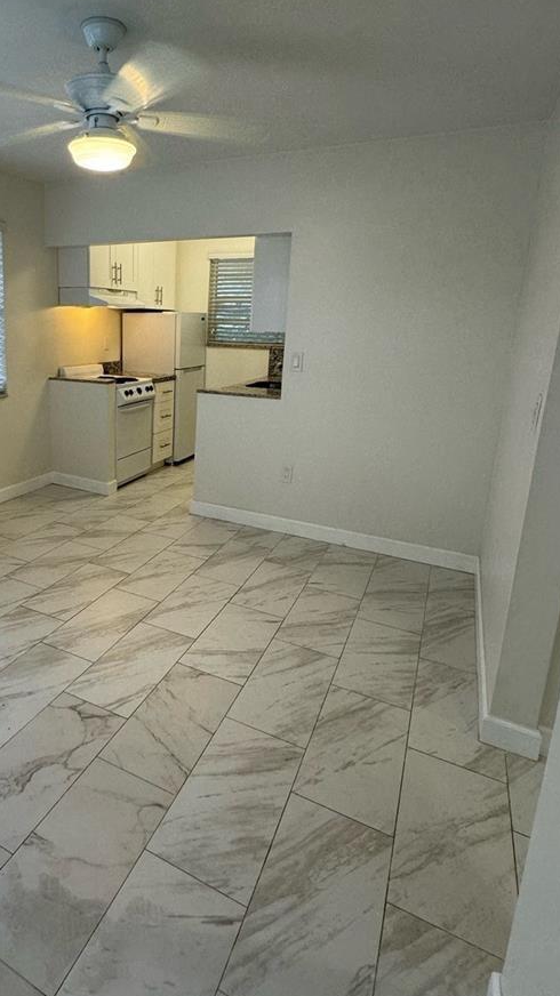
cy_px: 437
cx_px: 147
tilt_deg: -12.0
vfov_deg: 83.5
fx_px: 555
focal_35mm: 21
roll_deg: -0.1
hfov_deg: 51.5
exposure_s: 1/120
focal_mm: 2.22
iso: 160
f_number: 2.2
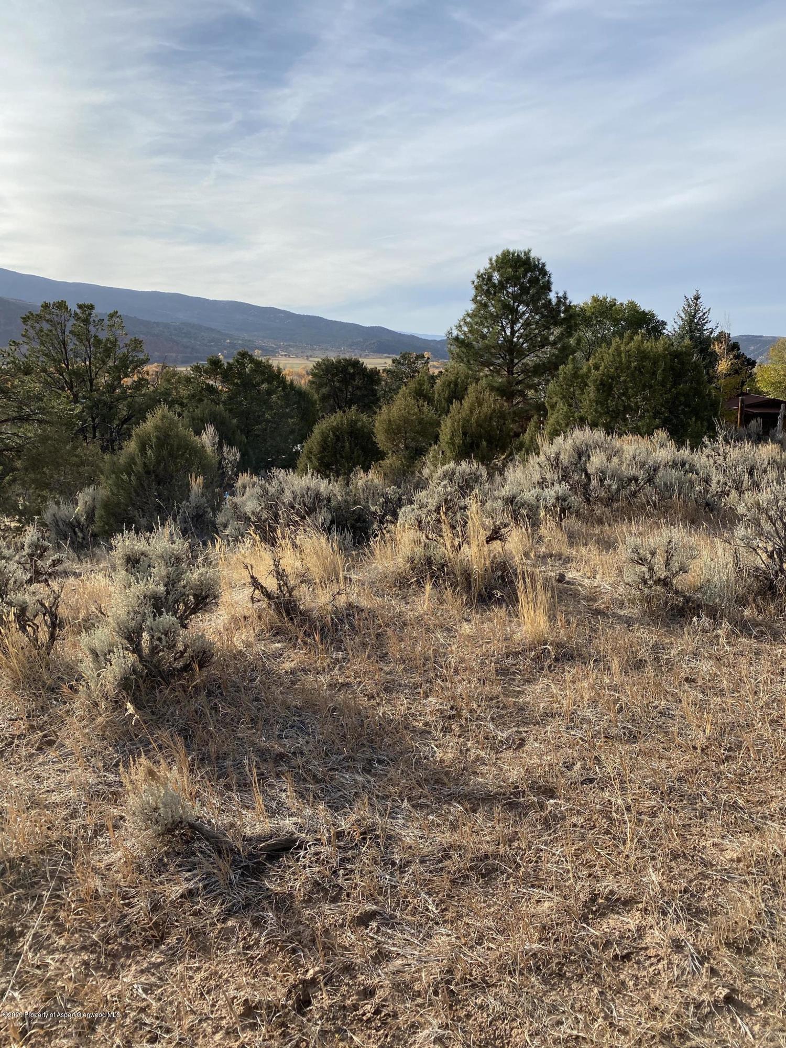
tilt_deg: -11.2
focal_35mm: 26
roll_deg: -2.6
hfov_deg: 53.1
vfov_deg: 67.3
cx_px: 393
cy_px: 524
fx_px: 787
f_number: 1.8
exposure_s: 1/2625
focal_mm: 4.25
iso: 32
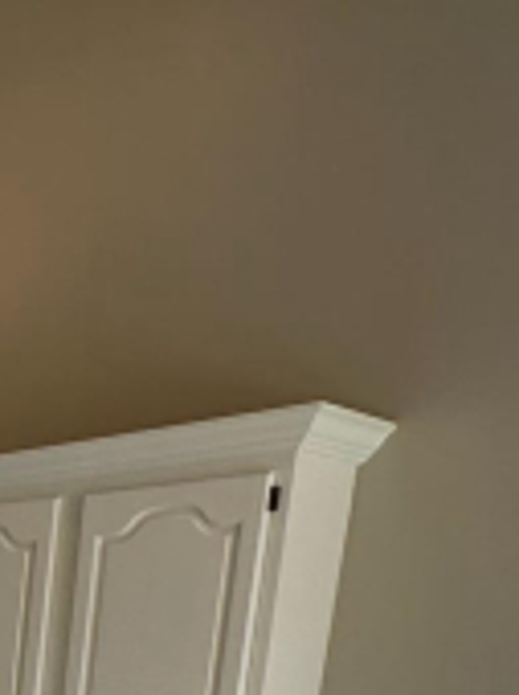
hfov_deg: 18.5
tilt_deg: -7.3
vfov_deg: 28.7
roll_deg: -1.2
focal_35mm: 55
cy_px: 897
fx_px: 1102
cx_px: -490
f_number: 2.2
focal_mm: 2.22
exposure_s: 1/120
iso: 80
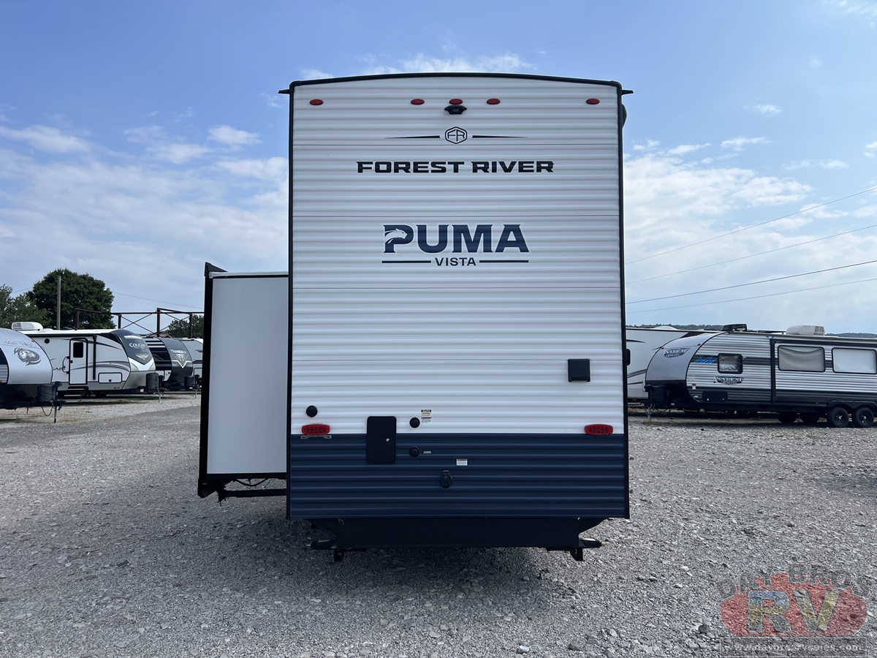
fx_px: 659
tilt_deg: +2.9
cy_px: 329
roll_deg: +0.7
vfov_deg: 53.1
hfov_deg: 67.3
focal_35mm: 26
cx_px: 438
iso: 50
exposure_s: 1/6211
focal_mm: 5.7
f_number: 1.5
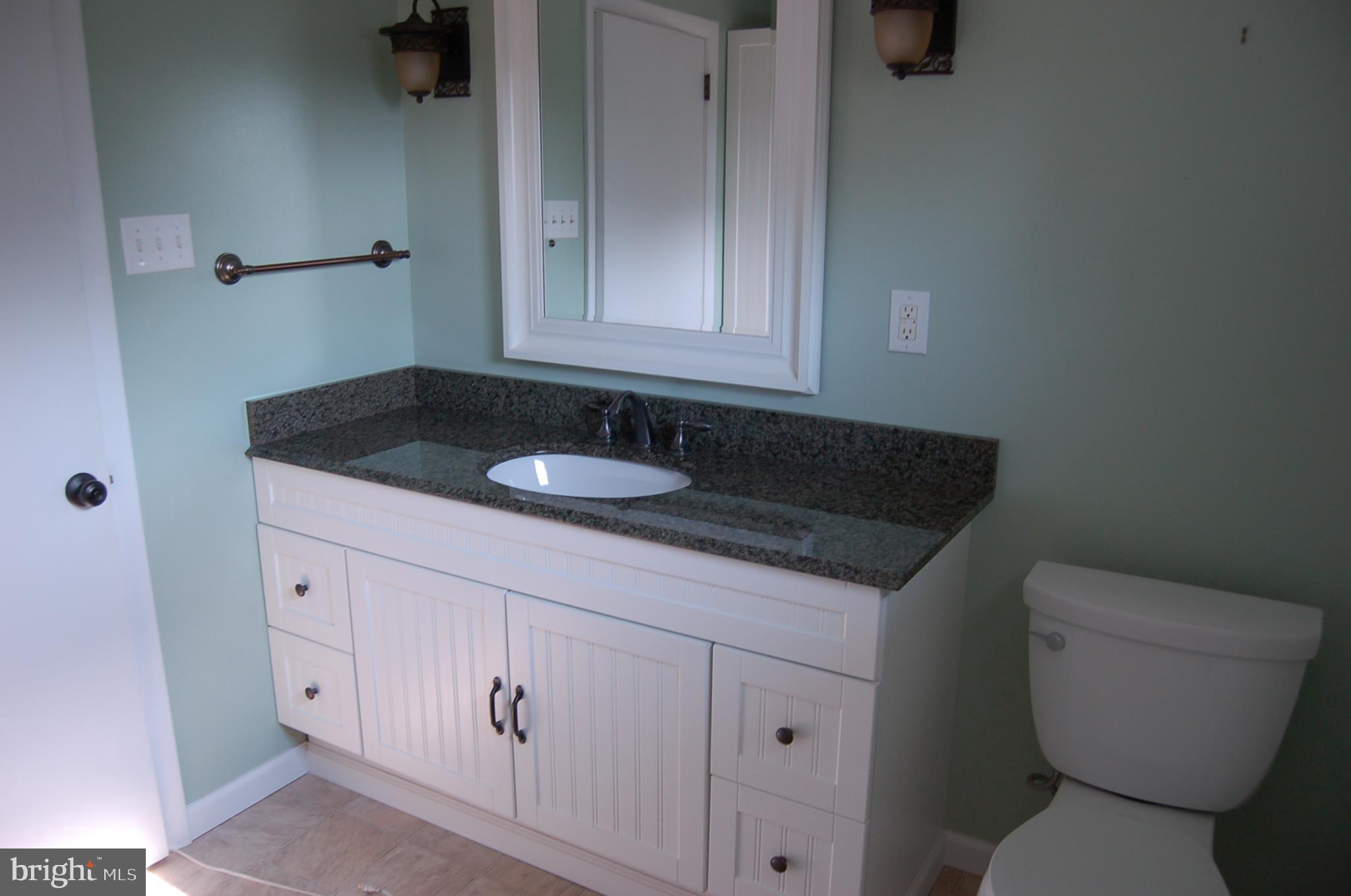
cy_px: 448
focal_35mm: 27
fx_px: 1011
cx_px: 676
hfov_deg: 67.5
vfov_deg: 47.8
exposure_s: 1/60
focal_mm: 18
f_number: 4
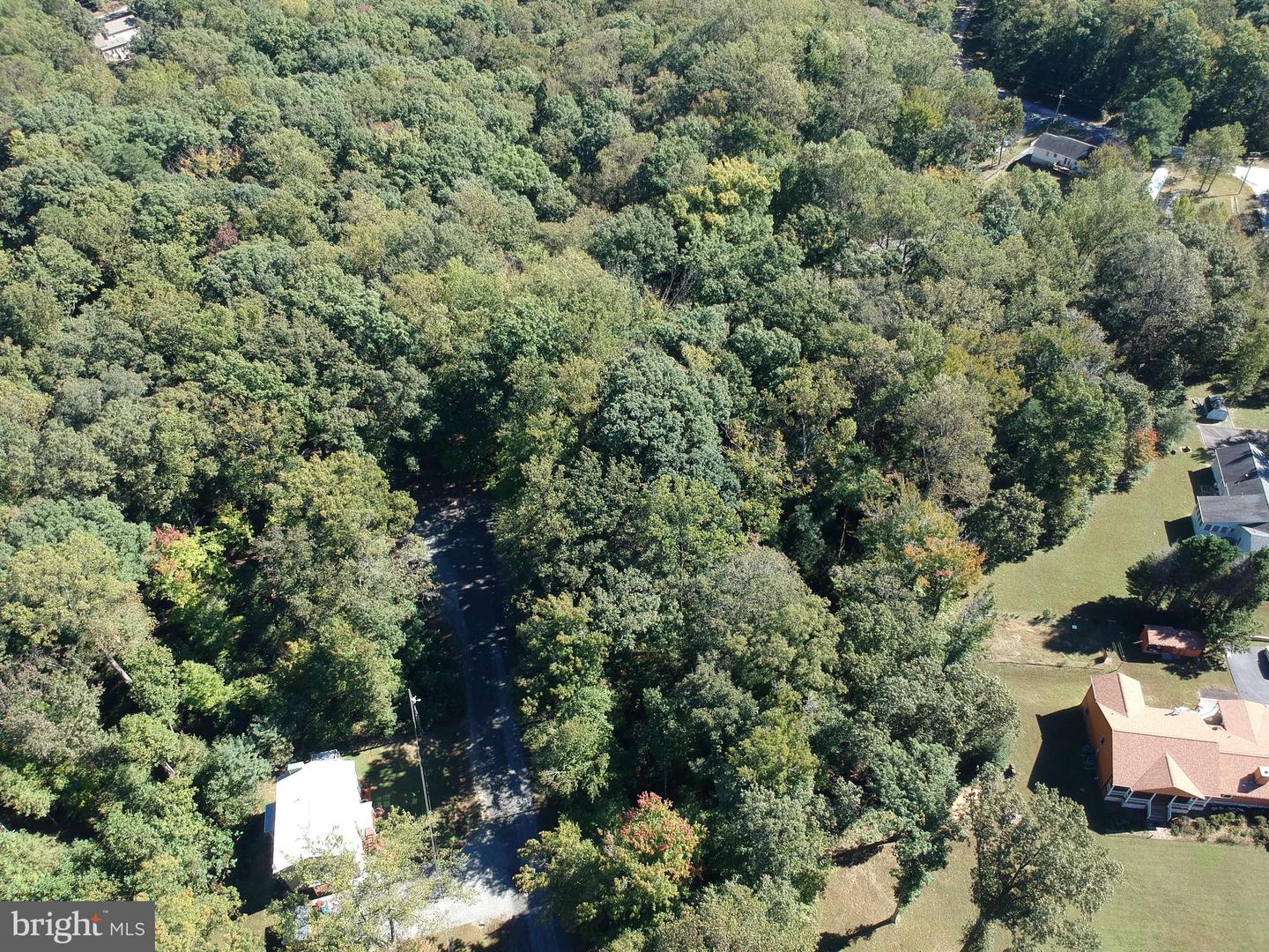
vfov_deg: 54.9
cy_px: 476
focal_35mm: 25
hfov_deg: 69.4
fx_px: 916
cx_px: 634
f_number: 2.6
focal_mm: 4.49
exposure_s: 1/240
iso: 100
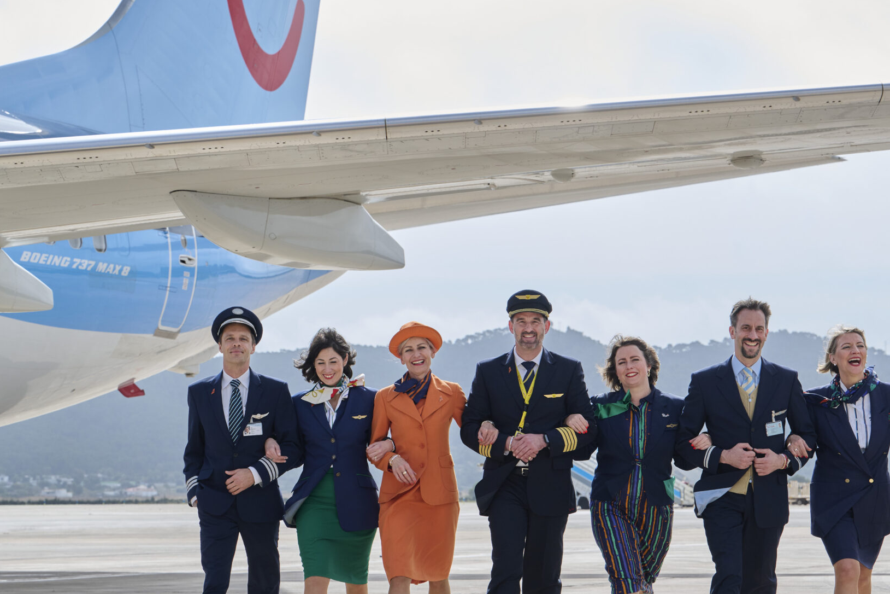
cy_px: 362
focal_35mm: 110
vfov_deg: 12.4
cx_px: 584
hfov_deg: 18.5
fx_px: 2719
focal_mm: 70
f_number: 6.3
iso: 400
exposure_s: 1/1250
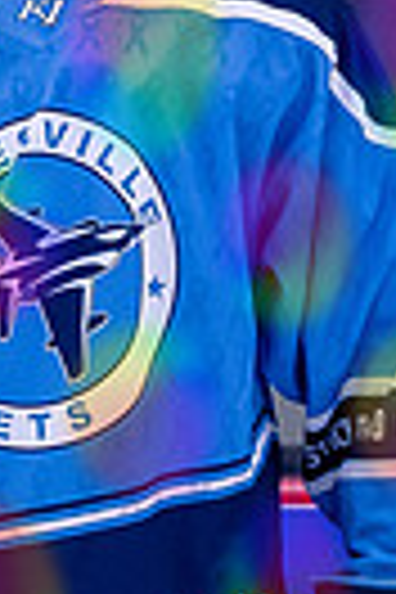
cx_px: -26
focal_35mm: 1884
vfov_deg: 1.1
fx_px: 31084
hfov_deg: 0.7
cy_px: 186
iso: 800
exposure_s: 1/800
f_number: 3.2
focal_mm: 200
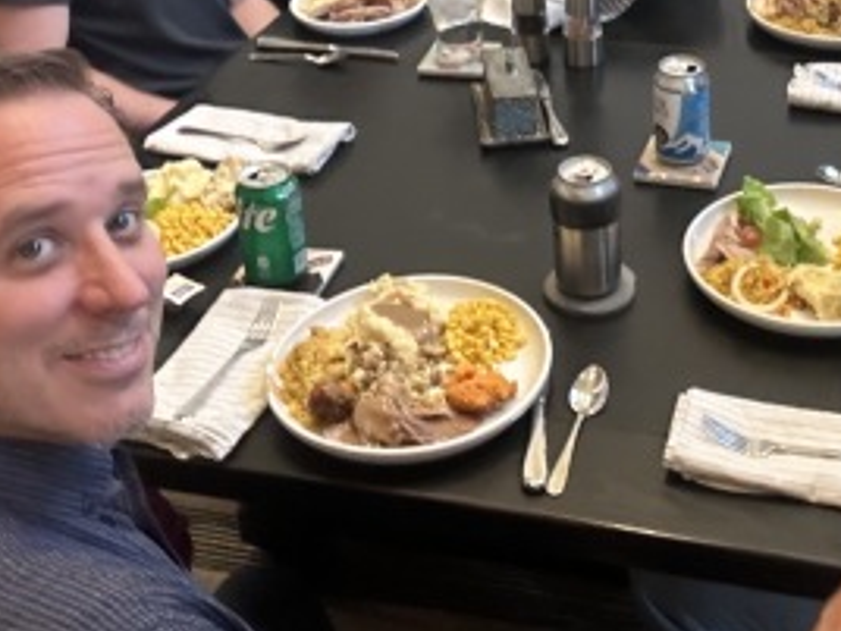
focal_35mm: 55
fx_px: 1336
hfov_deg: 34.6
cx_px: 568
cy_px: -9
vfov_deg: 25.2
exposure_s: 1/40
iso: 320
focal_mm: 2.69
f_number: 1.9
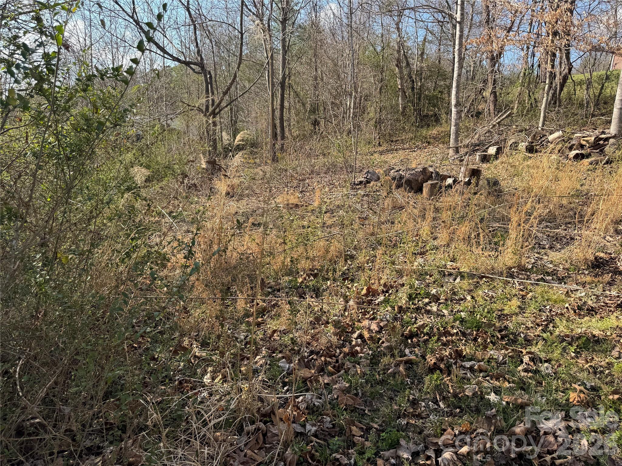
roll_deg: -3.9
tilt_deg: -15.0
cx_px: 311
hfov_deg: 71.6
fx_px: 431
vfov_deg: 56.8
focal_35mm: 24
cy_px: 233
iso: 80
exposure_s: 1/1425
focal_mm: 6.76
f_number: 1.78
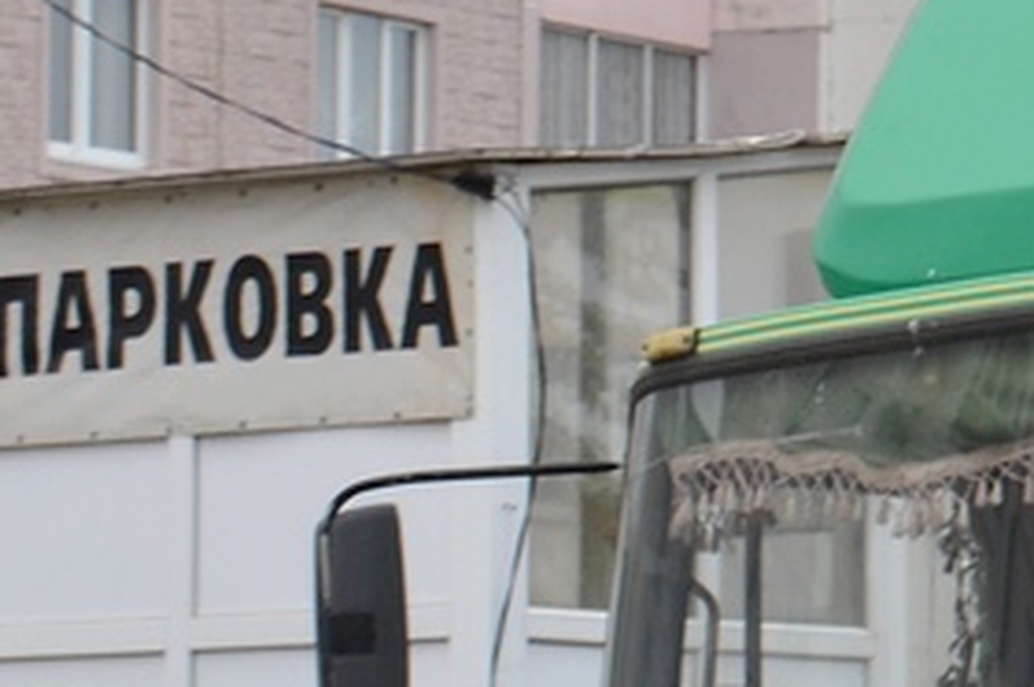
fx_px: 5910
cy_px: 536
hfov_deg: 9.5
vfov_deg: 6.6
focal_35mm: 206
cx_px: 1942
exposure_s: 1/250
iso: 200
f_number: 8
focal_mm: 32
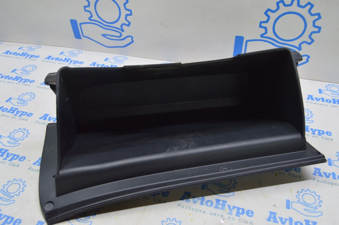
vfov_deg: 39.9
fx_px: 310
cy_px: 112
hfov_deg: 57.3
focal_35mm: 33
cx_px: 170
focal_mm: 22
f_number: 5.6
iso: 400
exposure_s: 1/20
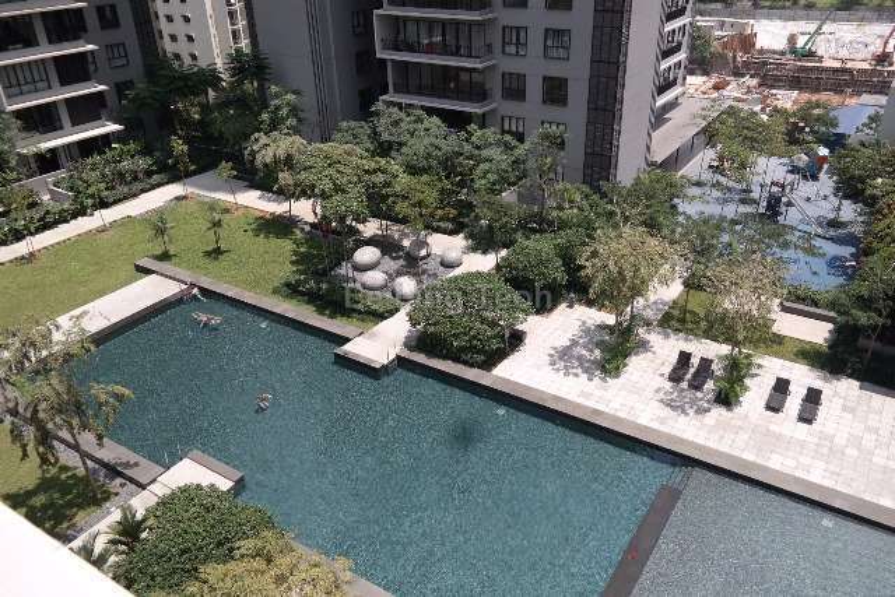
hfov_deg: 67.4
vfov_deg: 48.0
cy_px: 298
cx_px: 448
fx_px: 671
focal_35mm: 27
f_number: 6.3
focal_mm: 18
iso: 100
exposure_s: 1/250
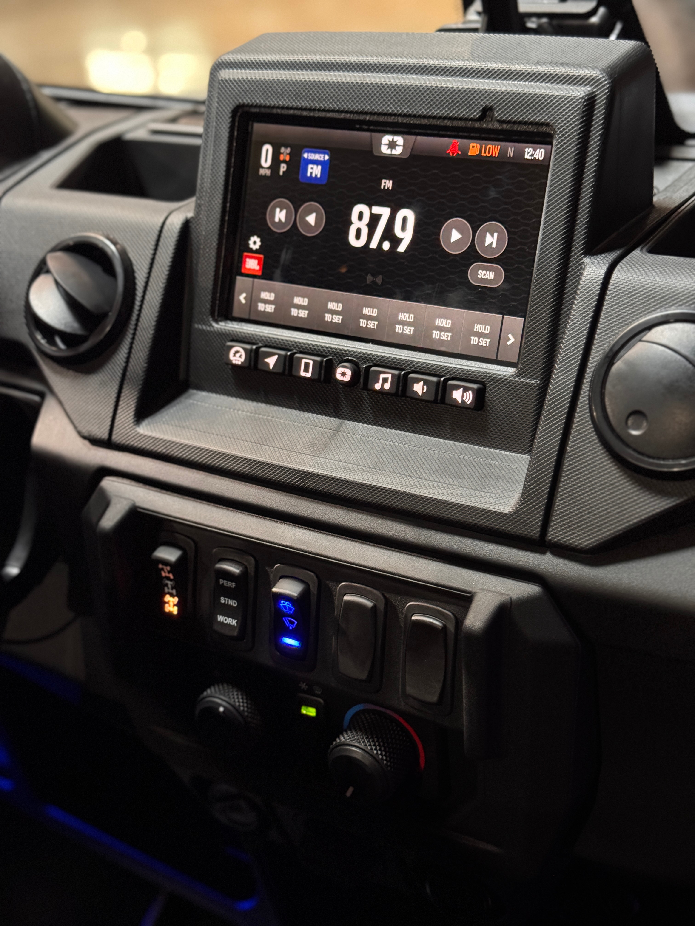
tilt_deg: -25.9
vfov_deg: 39.7
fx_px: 1285
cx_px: 348
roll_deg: +3.6
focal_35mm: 48
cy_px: 463
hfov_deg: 30.3
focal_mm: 6.76
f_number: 1.78
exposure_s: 1/30
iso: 640
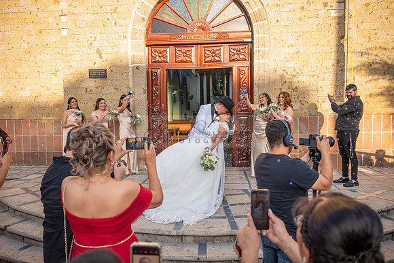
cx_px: 197
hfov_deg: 65.5
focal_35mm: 28
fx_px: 307
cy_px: 132
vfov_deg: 46.4
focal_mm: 28
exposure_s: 1/1600
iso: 1000
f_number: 4
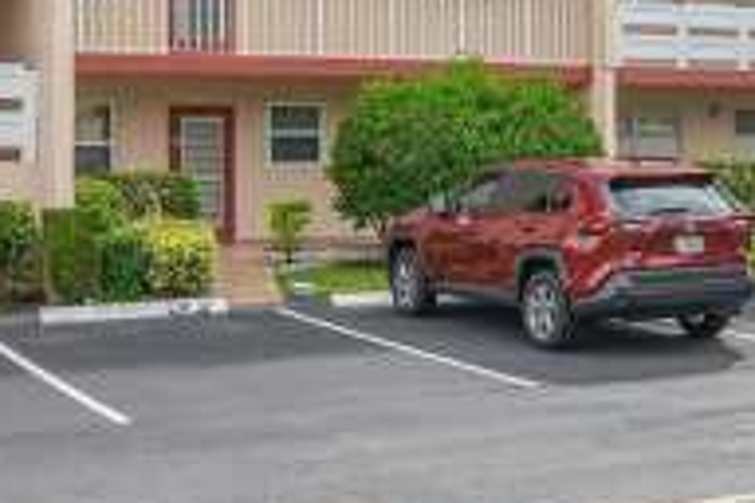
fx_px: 1573
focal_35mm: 75
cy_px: -29
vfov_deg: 17.6
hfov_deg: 26.6
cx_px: 578
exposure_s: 1/500
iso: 500
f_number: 11
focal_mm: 18
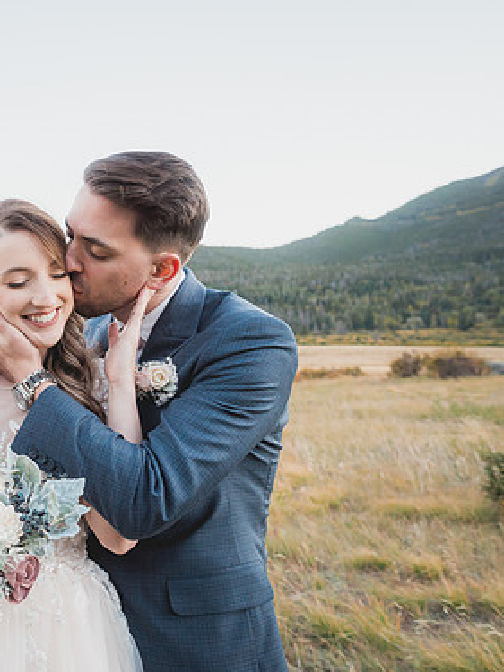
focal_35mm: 31
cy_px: 340
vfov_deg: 58.4
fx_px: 602
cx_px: -14
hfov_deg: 39.4
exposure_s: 1/100
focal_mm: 18
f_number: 2.8
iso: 400
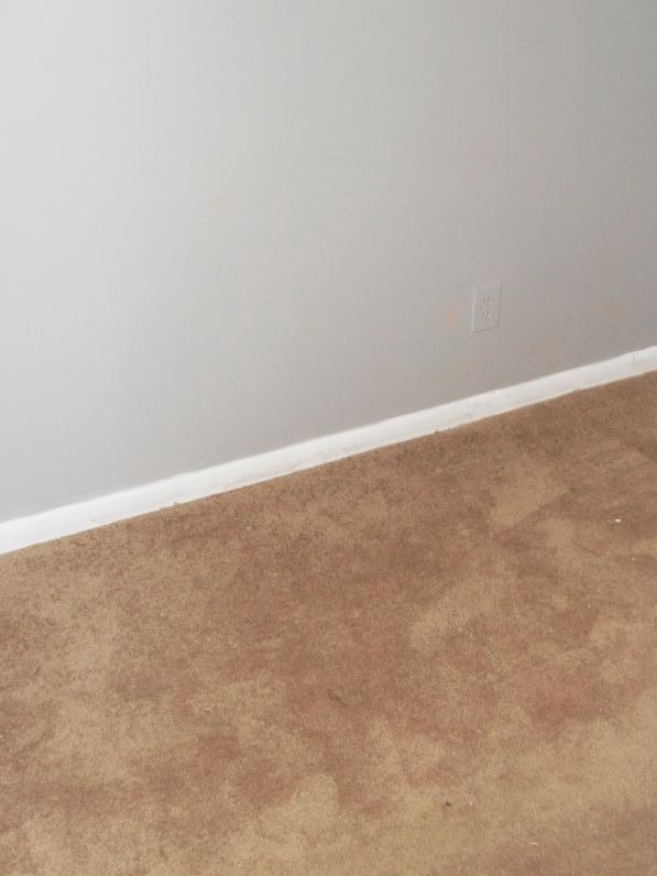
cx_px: 396
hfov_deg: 32.1
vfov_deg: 42.1
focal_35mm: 45
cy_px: 424
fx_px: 1139
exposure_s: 1/45
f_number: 2.8
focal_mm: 6.2
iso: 200
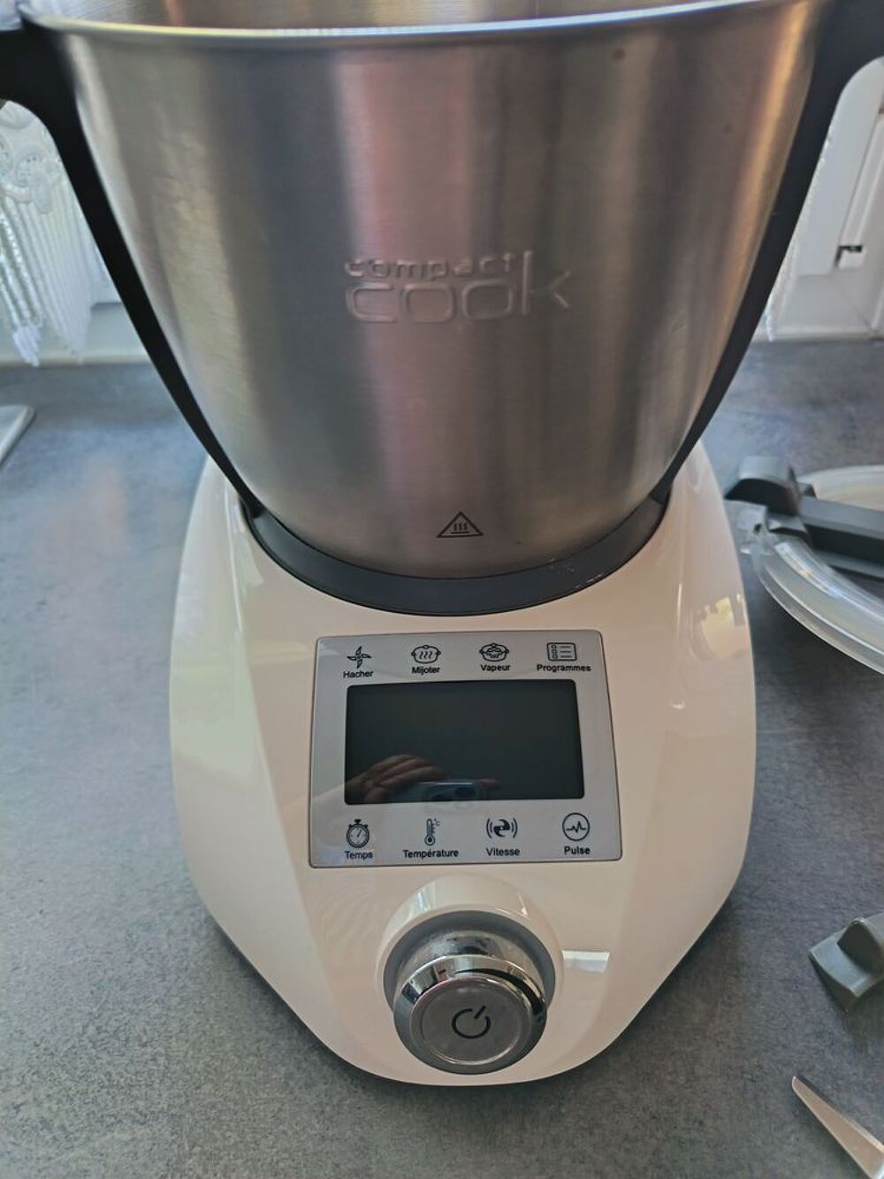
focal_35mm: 24
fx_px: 817
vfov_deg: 71.6
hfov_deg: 56.8
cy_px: 590
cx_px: 442
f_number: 1.75
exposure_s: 1/33.3
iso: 2285
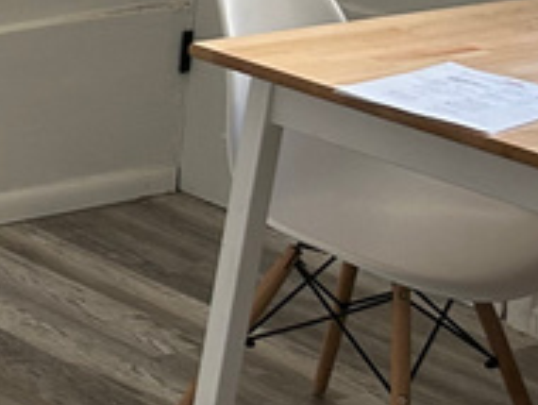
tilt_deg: -12.9
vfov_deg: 10.5
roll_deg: -2.1
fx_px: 2179
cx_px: -453
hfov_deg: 12.7
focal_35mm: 140
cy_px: -54
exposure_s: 1/121
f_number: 1.5
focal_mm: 5.7
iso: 125
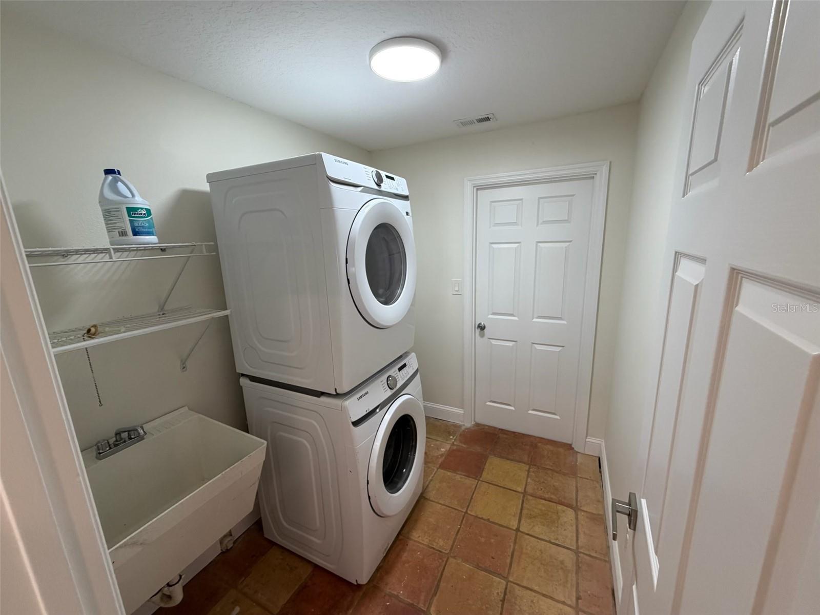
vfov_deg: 85.7
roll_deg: +1.8
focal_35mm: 14
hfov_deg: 102.1
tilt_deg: -13.0
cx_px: 410
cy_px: 308
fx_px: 332
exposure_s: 1/120
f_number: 2.2
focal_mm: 2.22
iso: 200
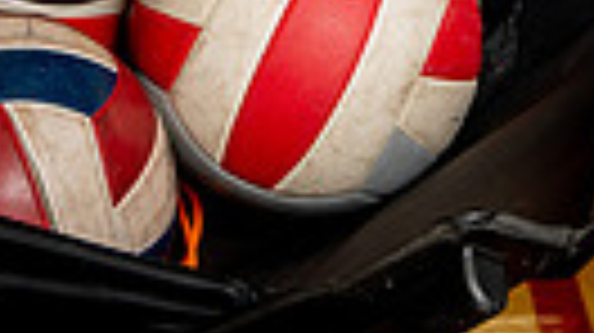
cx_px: 140
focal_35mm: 182
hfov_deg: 11.8
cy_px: -554
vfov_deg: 6.3
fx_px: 2864
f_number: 7.1
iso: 400
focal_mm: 51
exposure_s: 1/250
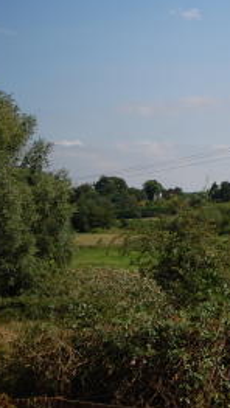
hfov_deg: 13.8
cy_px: 93
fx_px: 802
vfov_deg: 28.1
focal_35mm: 74
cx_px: 462
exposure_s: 1/320
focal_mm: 20
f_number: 9
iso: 200
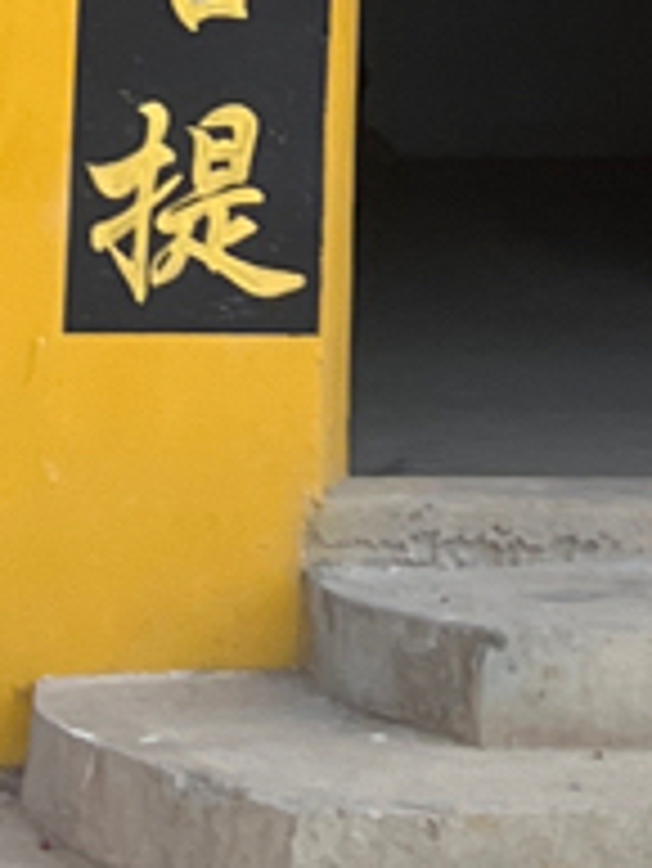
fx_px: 5067
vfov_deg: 7.5
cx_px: 686
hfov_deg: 7.3
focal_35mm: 202
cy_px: -2415
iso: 50
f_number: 1.6
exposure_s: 1/1000
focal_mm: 5.1
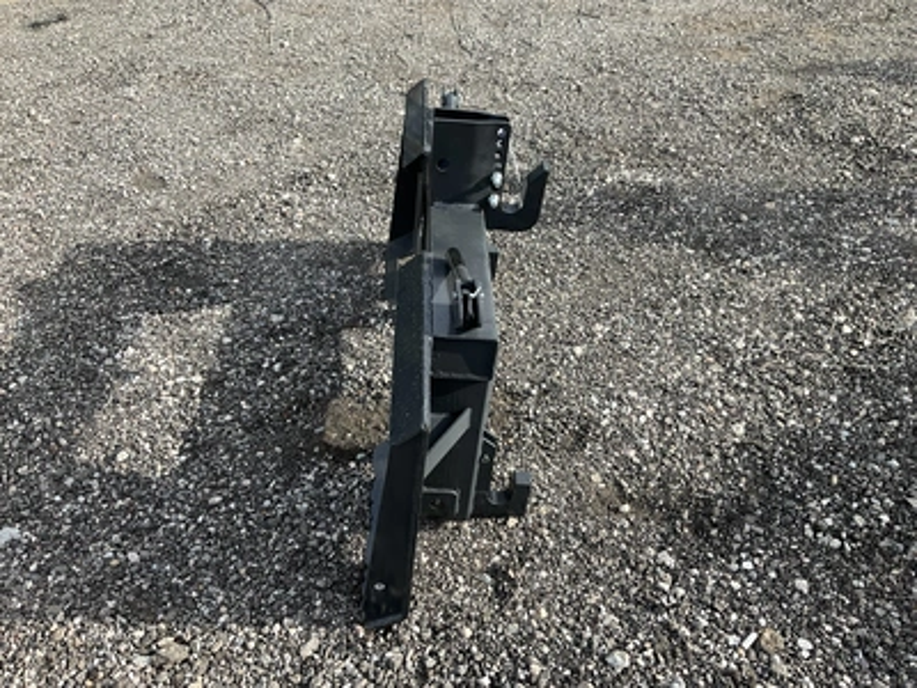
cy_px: 344
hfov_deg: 61.7
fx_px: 768
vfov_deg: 48.2
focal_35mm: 29
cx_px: 458
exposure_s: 1/454
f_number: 1.8
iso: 25
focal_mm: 3
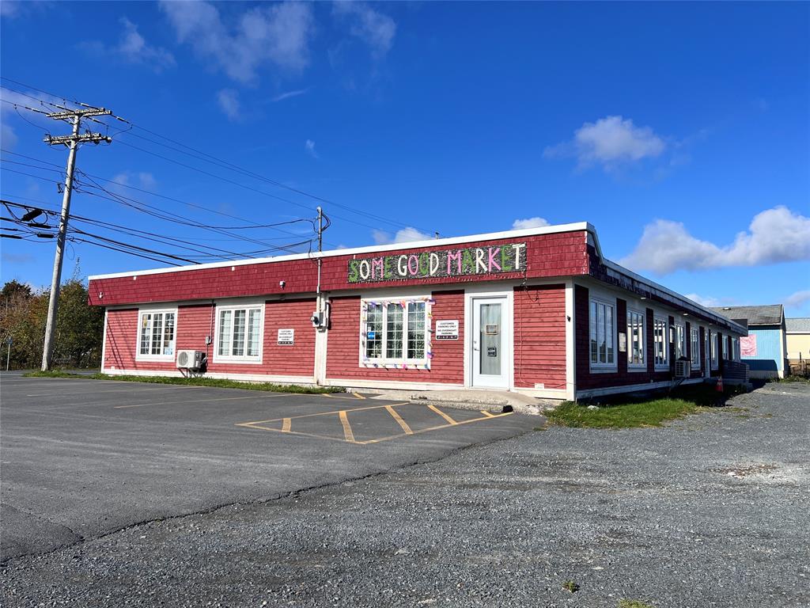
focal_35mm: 26
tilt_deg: +4.7
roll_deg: -0.5
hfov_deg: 67.3
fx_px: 608
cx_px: 405
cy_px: 304
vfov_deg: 53.1
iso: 50
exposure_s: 1/5882
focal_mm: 5.7
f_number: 1.5
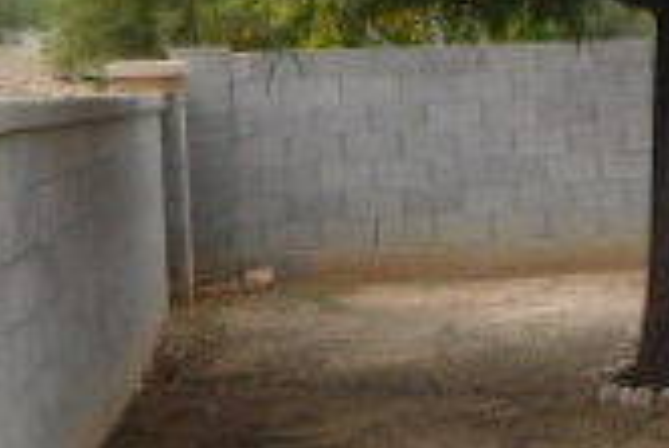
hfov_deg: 18.0
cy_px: 137
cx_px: 1028
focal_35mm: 100
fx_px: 1860
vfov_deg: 13.7
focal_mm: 4.5
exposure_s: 1/160
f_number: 3.4
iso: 125
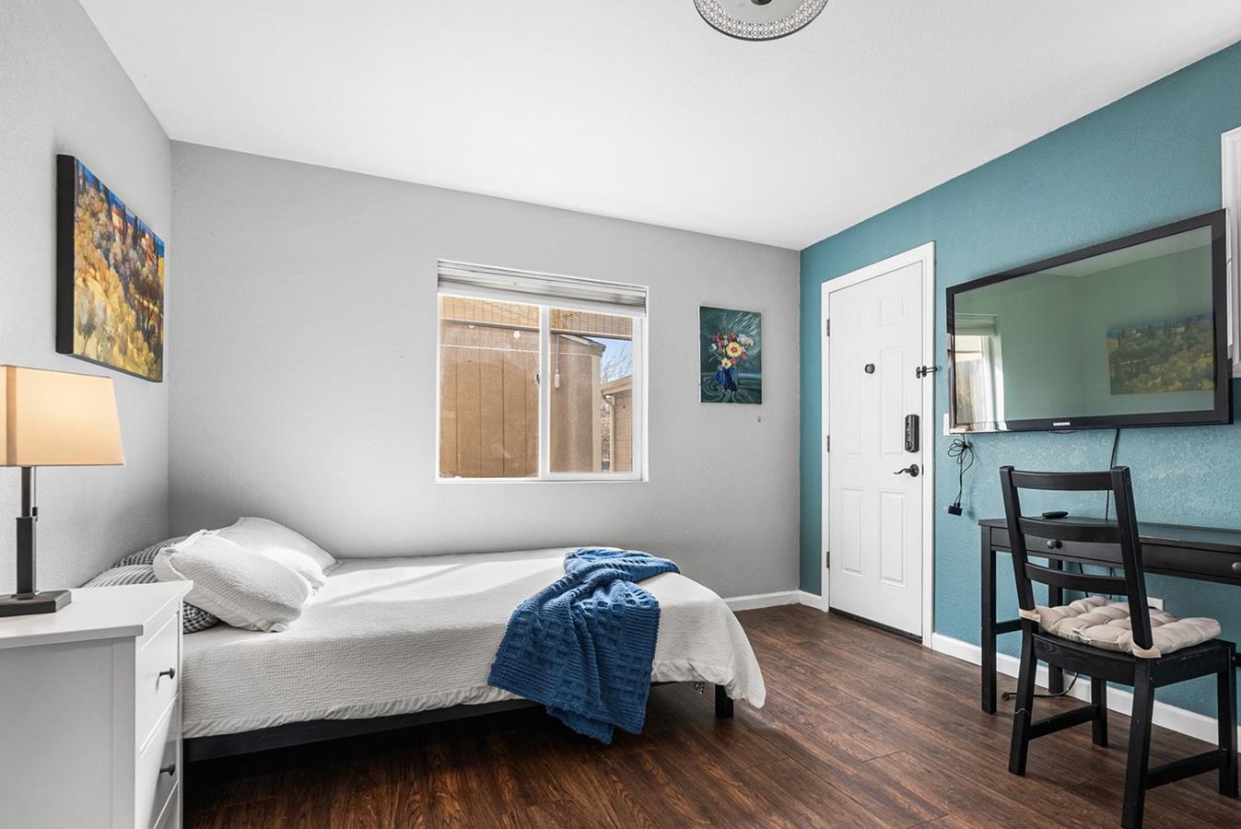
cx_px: 715
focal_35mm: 19
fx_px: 655
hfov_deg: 86.2
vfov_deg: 64.3
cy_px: 474
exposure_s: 1/4
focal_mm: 16
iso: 200
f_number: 8
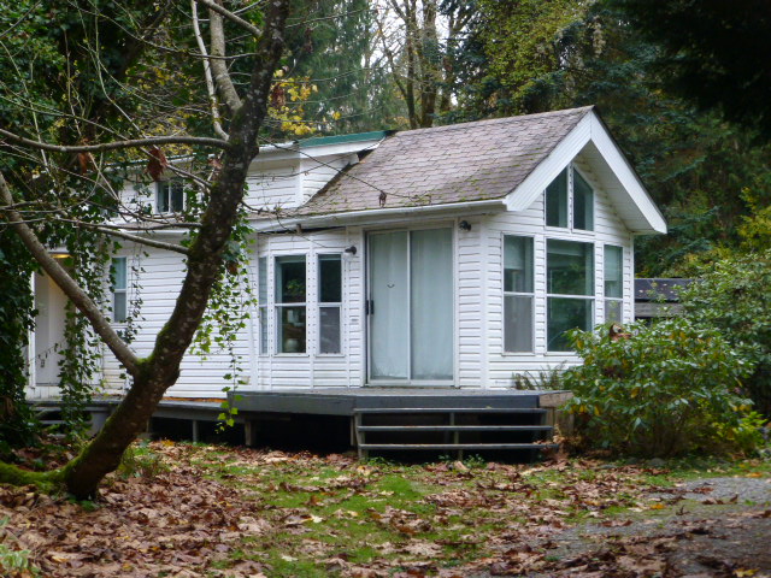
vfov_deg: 21.0
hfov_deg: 27.8
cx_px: 386
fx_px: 1559
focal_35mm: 70
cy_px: 289
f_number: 5
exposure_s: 1/60
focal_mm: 12.5
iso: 400
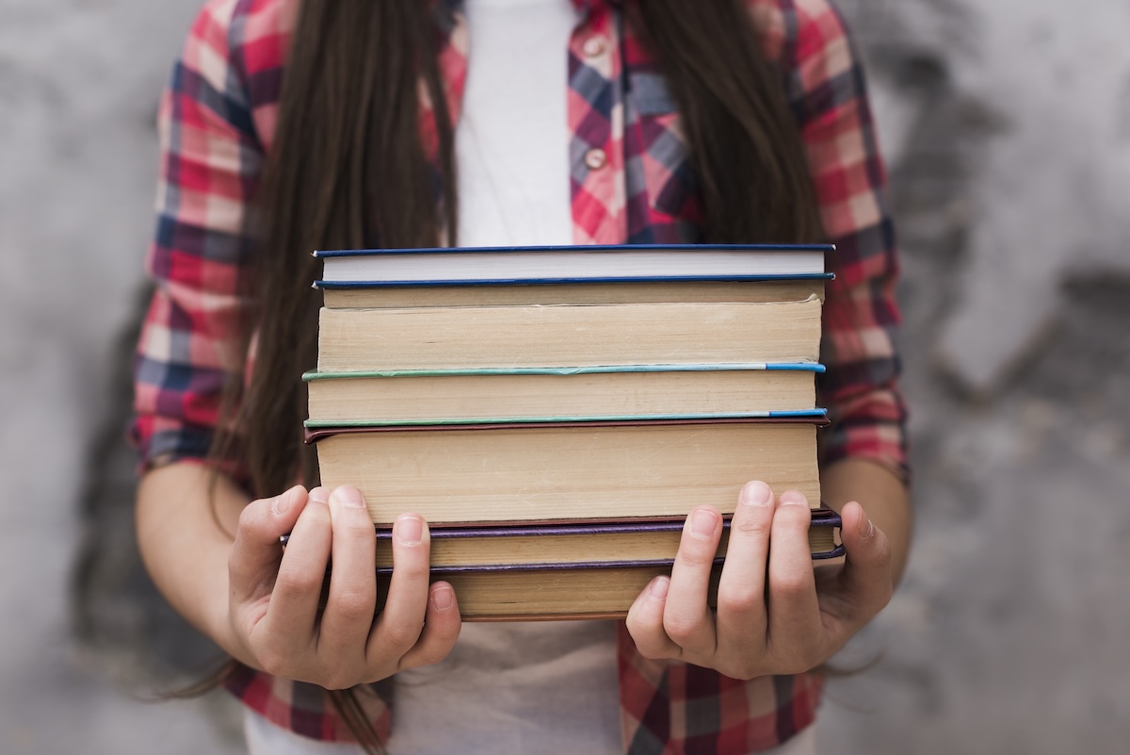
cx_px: 565
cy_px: 378
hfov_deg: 39.6
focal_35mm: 50
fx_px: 1570
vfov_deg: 27.0
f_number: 3.2
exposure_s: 1/160
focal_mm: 50
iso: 160
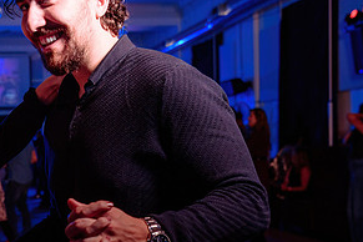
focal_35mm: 68
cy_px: 178
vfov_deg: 19.9
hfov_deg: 29.0
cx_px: 75
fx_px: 686
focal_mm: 29
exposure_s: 1/100
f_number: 3.2
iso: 800
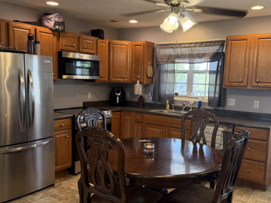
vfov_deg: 41.7
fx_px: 266
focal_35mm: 34
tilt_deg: -6.9
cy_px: 109
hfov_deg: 53.8
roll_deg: -1.7
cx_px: 153
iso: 200
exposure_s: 1/95
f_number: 1.78
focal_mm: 6.76
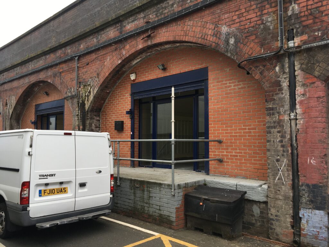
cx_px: 164
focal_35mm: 29
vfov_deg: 48.2
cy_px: 124
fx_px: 276
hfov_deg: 61.7
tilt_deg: +4.6
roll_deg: +1.3
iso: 25
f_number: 2.2
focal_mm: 4.15
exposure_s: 1/368
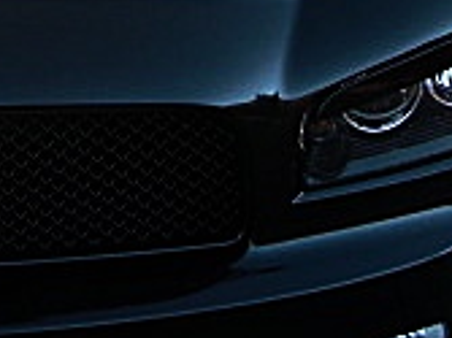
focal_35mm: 138
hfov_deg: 14.0
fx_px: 1801
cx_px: -43
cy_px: -111
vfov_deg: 10.5
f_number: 2.8
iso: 50
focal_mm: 6.3
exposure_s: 1/160
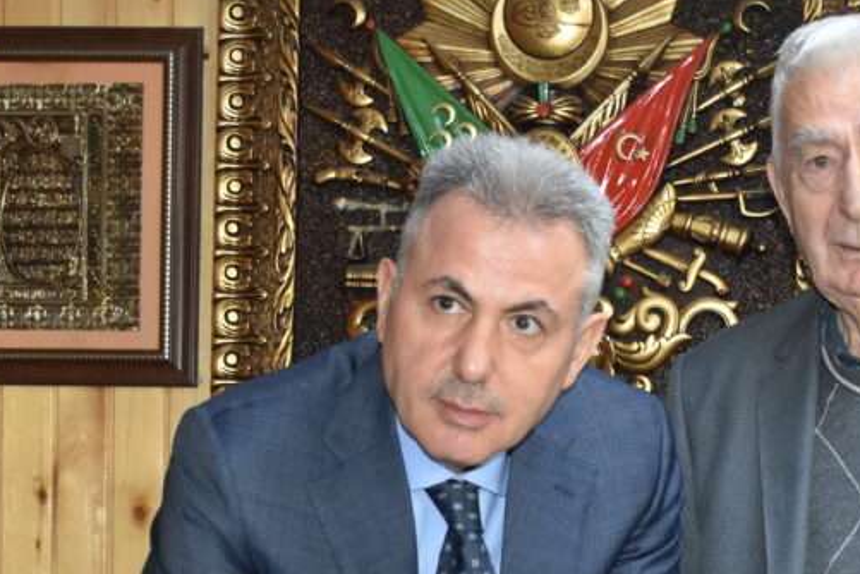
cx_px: 609
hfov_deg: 22.0
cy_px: 580
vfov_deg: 14.6
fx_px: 2198
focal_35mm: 92
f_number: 3.8
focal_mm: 24
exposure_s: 1/60
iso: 900
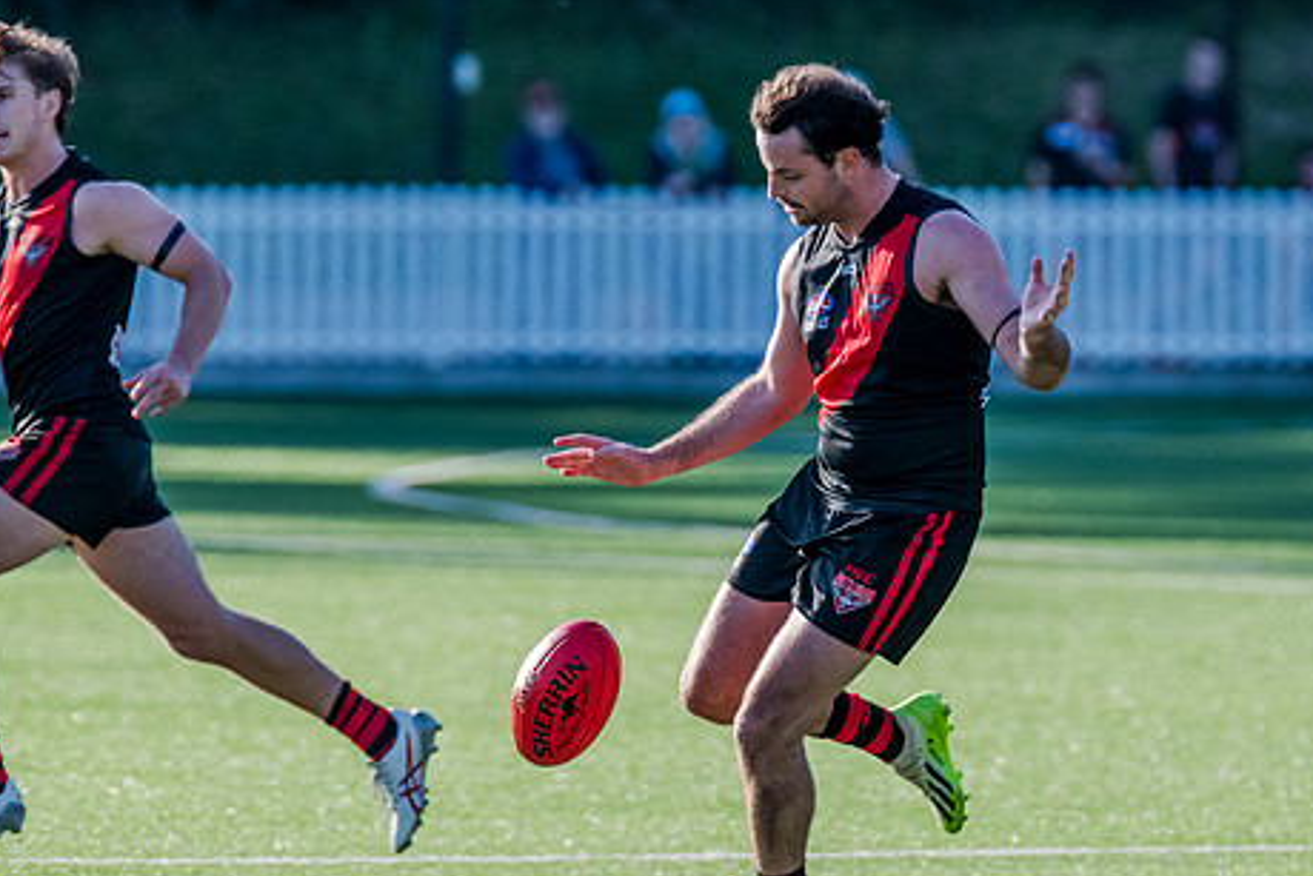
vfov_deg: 1.9
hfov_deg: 2.9
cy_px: 683
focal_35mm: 710
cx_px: 807
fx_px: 25902
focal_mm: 420
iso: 800
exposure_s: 1/1600
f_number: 7.1
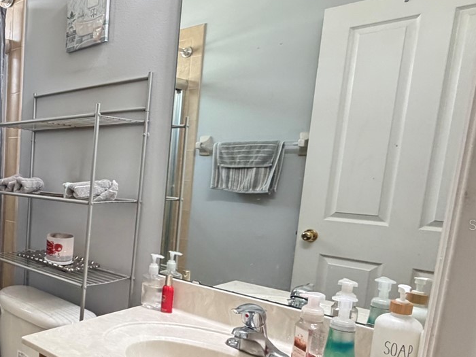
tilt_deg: -8.2
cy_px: 224
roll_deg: -2.1
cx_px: -11
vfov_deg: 43.8
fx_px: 440
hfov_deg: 46.5
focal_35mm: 32
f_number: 2.2
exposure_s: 1/60
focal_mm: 2.22
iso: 400
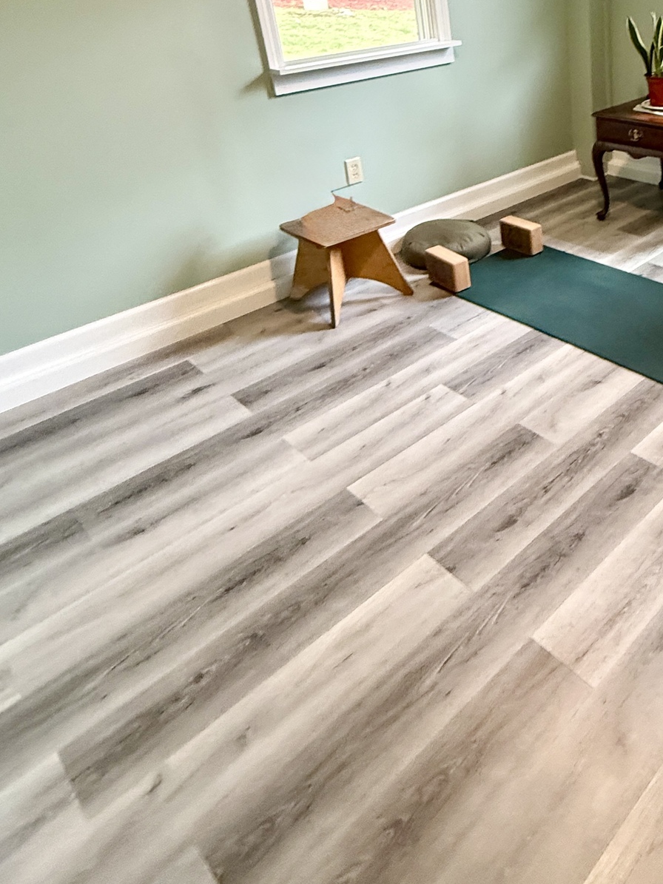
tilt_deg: -21.7
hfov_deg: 46.5
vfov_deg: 62.1
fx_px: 690
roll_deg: +1.5
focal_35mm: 27
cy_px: 234
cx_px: 592
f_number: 2.2
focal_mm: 2.22
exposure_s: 1/120
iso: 500
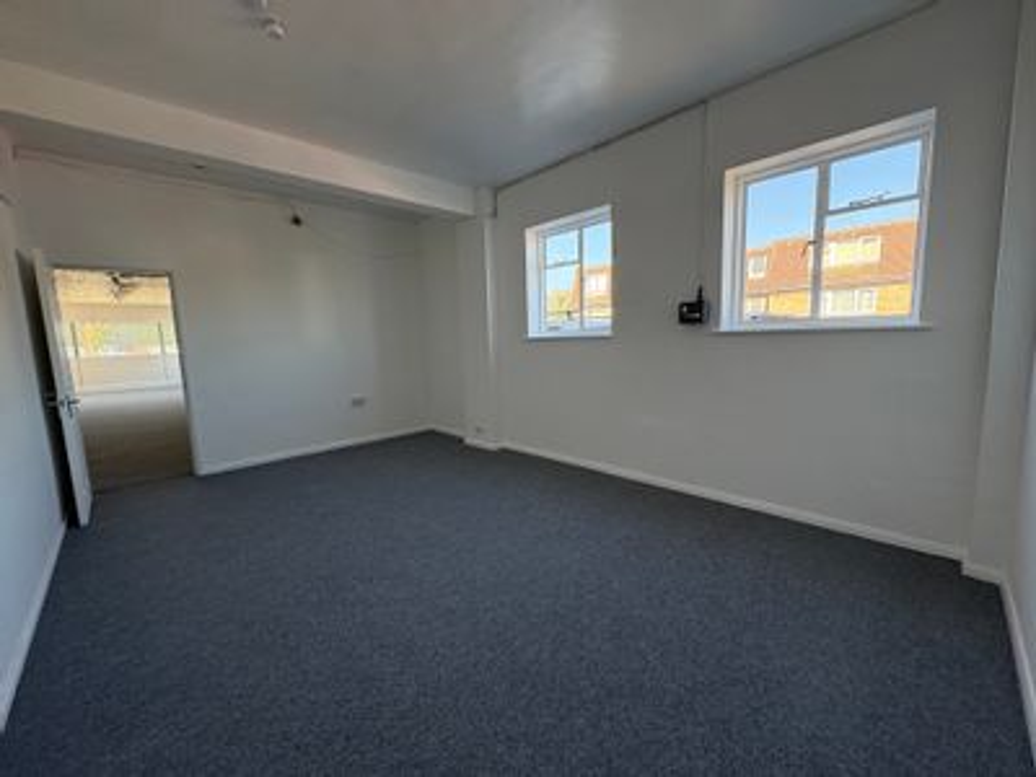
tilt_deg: -6.7
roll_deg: +2.3
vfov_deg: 85.7
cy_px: 388
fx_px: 419
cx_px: 518
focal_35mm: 14
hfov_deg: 102.1
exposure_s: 1/128
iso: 125
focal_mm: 2.22
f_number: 2.2
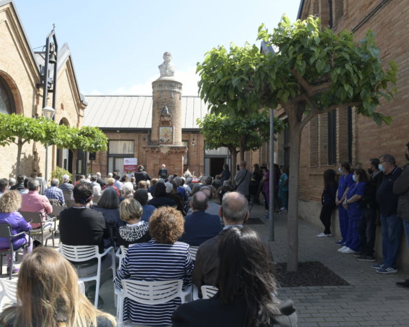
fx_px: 339
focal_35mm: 28
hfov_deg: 62.2
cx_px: 191
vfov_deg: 51.5
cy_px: 160
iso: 250
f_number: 7.1
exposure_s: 1/320
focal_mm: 24
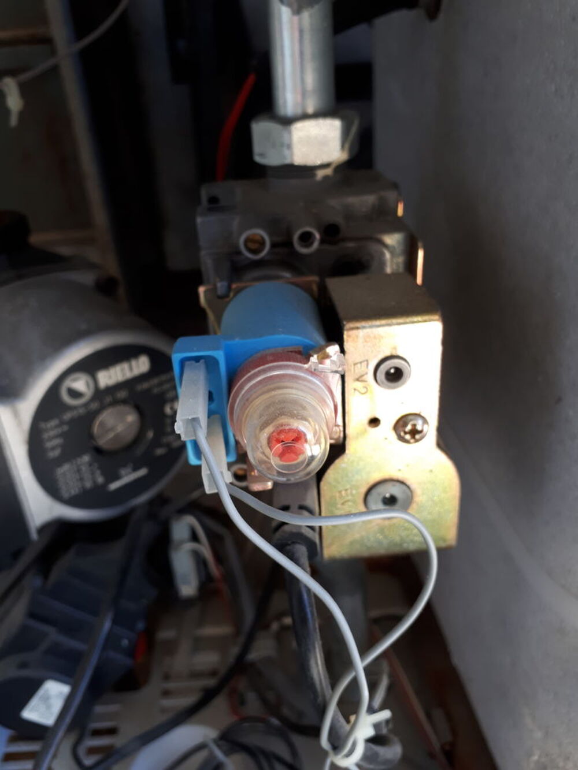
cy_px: 385
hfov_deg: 51.4
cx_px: 289
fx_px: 601
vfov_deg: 65.3
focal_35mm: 27
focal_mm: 3.6
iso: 50
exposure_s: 1/33
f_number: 1.9
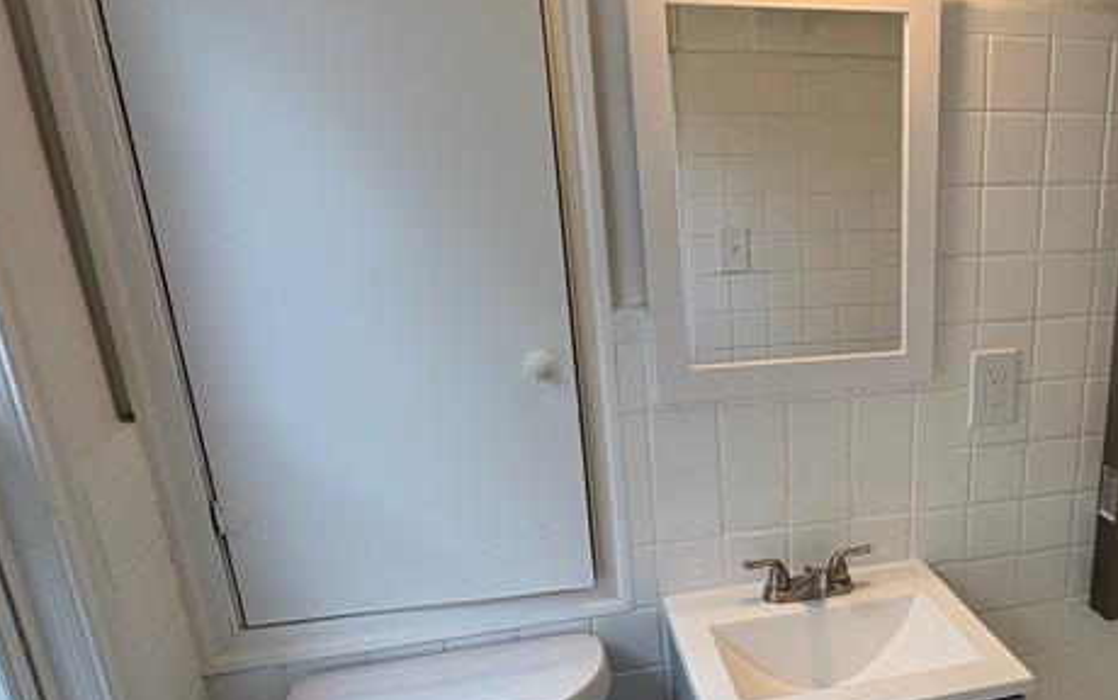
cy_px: 481
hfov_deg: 54.7
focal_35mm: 33
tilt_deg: -18.9
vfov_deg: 37.8
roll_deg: +0.3
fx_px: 1006
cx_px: 870
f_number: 2.2
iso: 100
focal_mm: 2.22
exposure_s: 1/120
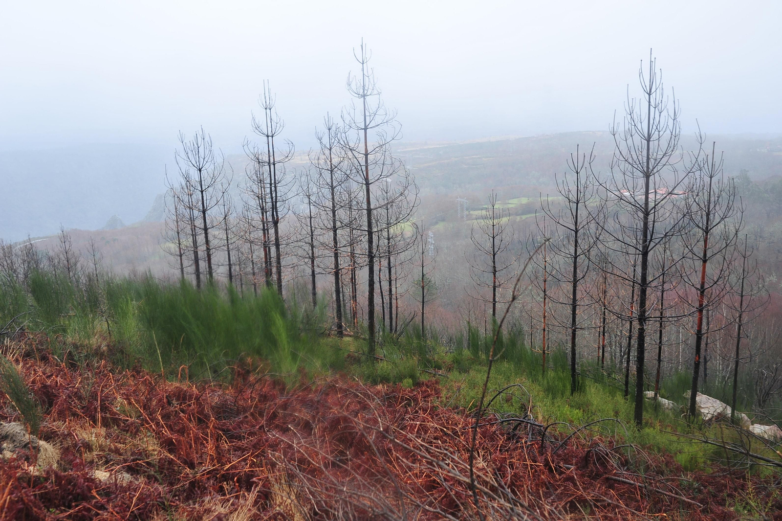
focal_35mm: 35
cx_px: 391
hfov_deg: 54.5
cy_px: 260
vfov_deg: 37.8
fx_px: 760
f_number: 5
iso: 400
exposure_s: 1/125
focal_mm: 35
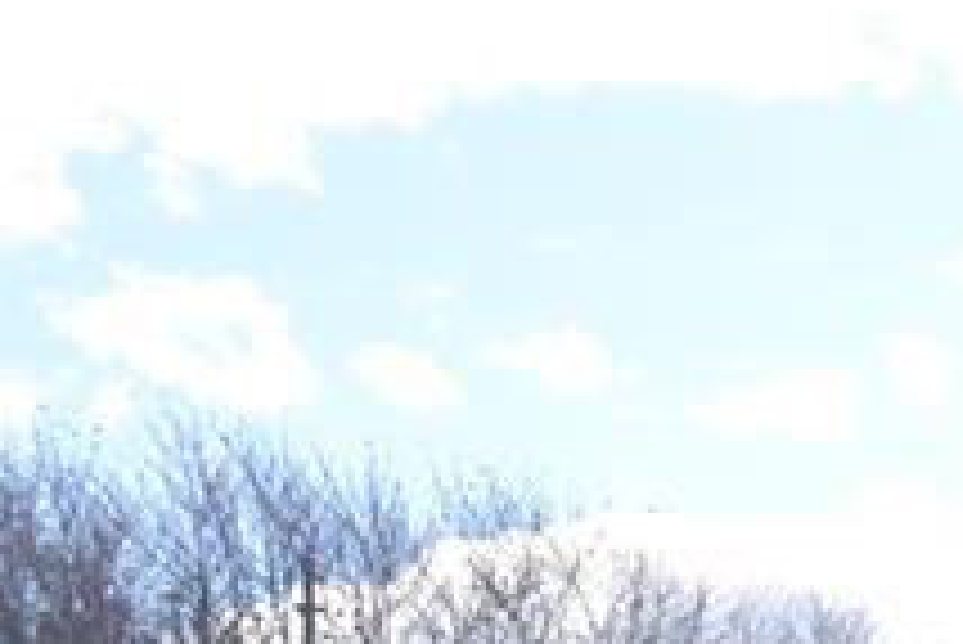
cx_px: 1692
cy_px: 1473
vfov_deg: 7.5
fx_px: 4604
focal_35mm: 172
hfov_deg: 11.2
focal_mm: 24
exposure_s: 1/200
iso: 100
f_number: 7.1
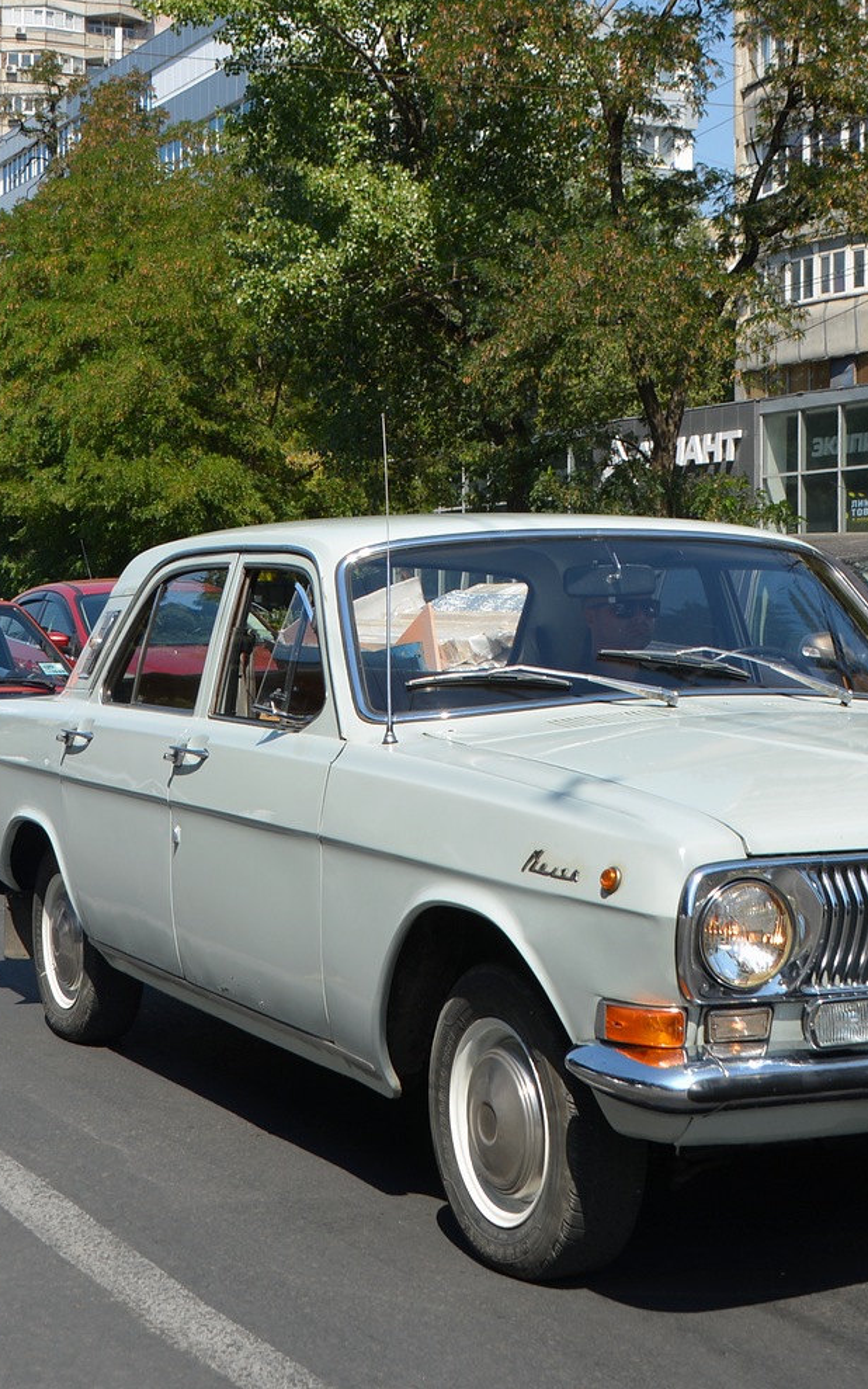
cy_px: 690
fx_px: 1931
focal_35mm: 51
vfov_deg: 39.6
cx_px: 718
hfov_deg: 24.8
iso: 100
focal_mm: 22
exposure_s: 1/250
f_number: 8
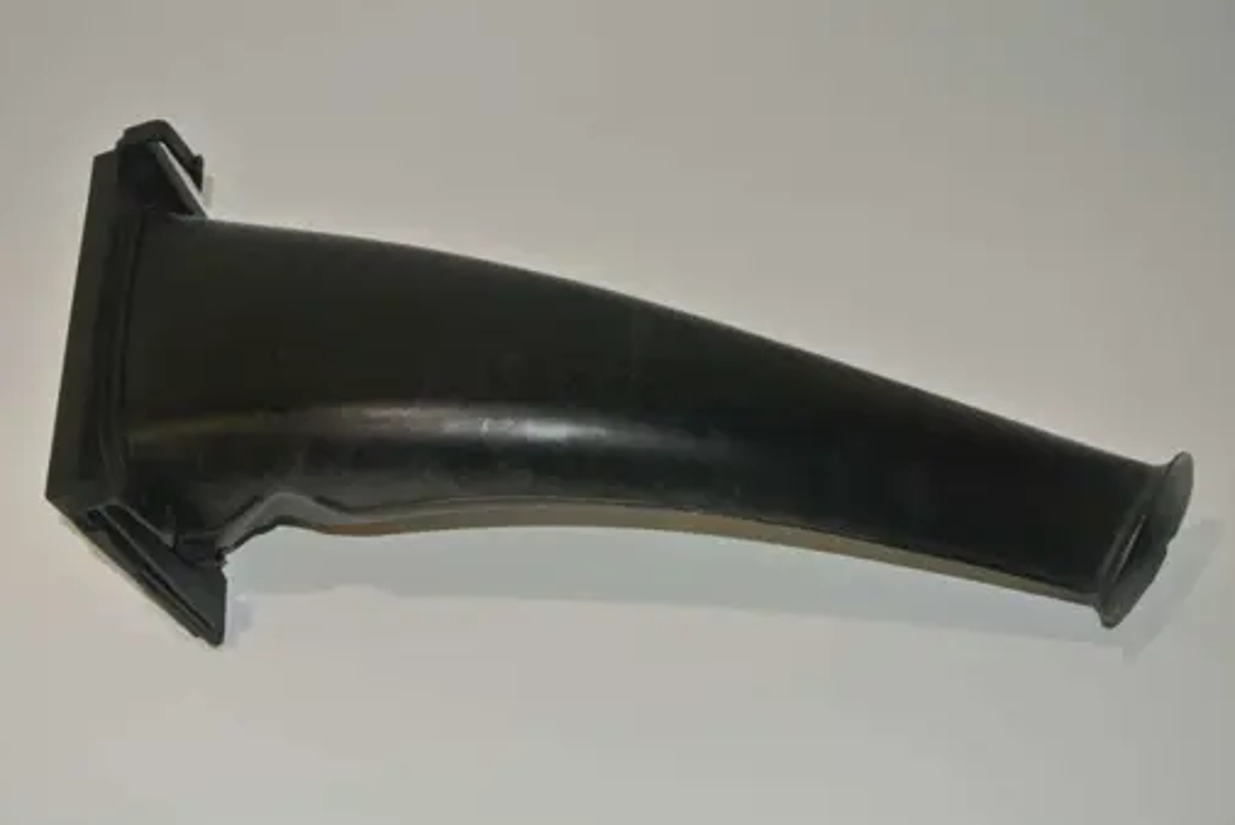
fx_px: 1716
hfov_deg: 39.6
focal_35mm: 50
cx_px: 627
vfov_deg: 27.0
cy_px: 437
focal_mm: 17.5
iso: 200
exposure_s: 1/60
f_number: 4.5
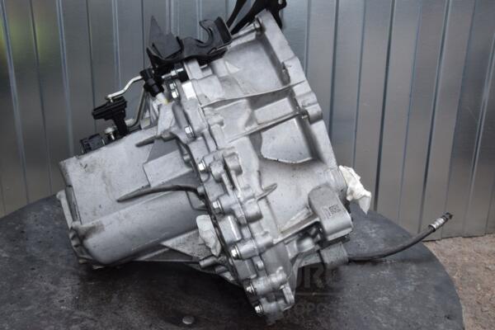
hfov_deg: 43.6
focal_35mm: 45
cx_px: 248
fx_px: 619
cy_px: 165
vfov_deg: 29.9
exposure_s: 1/200
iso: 800
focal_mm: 30
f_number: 20
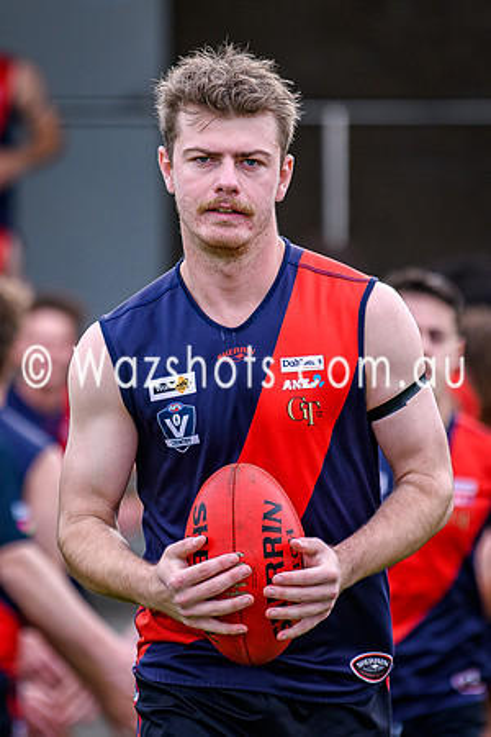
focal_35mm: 481
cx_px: 216
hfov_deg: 2.9
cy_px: 306
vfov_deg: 4.3
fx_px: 9849
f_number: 2.8
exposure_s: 1/1600
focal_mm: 175
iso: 400
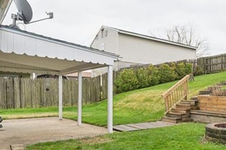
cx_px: 213
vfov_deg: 42.1
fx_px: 195
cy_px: 92
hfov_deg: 51.3
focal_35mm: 31
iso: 50
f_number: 11
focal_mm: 12
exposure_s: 1/2.5
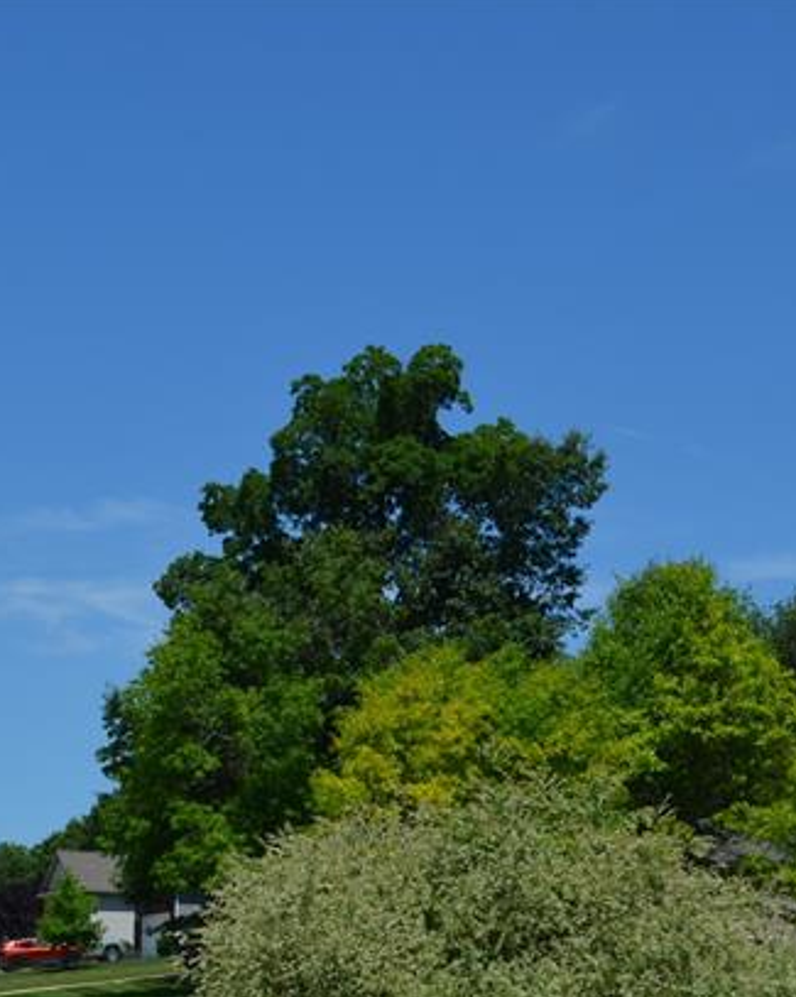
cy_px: 823
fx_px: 2712
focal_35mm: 92
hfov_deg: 16.4
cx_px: 27
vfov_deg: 20.5
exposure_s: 1/320
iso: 100
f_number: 9
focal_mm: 26
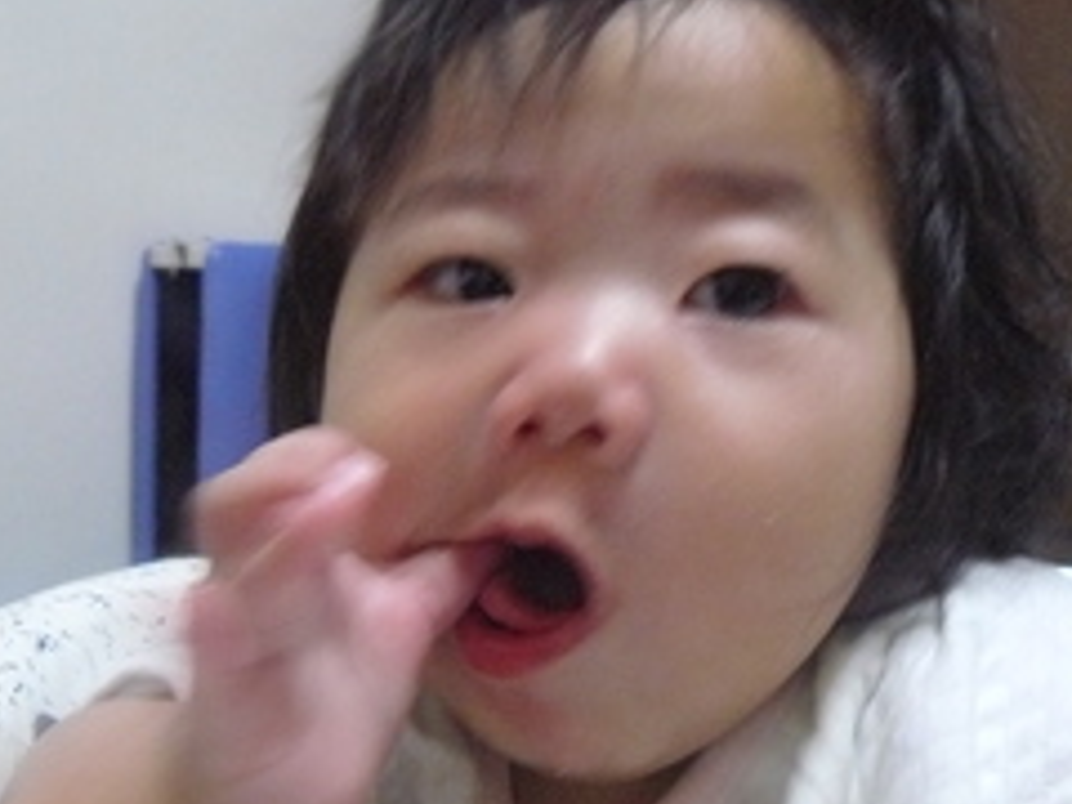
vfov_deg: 24.3
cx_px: 670
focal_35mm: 60
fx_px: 1858
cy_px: 259
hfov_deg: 32.0
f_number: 2.8
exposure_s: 1/20
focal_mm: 6
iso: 400
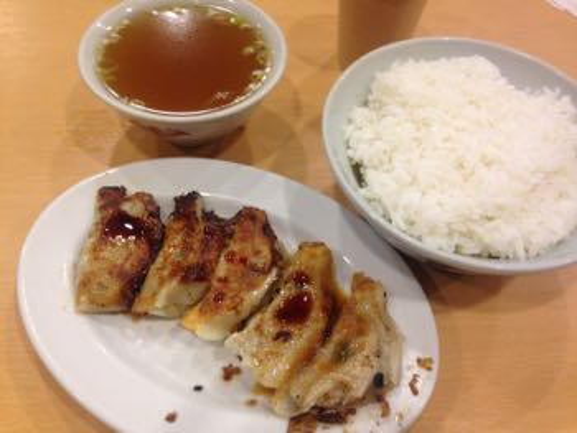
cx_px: 288
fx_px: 550
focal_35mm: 33
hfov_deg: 55.3
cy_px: 216
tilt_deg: -54.1
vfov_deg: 43.0
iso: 64
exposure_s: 1/20
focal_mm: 4.12
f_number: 2.4
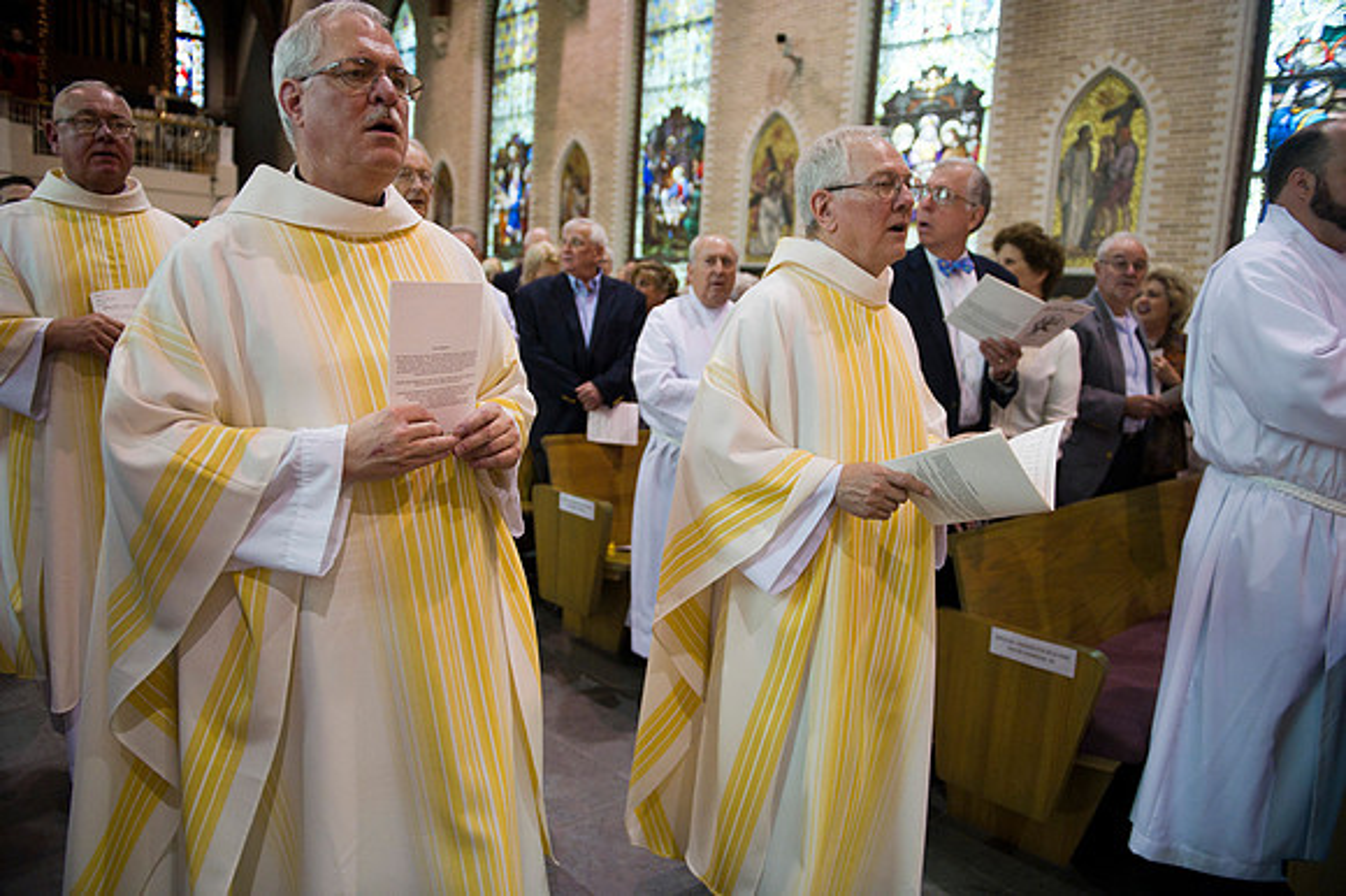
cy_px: 448
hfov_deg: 73.8
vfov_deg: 53.1
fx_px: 897
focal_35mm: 24
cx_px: 673
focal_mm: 24
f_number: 2.8
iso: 2000
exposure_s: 1/320
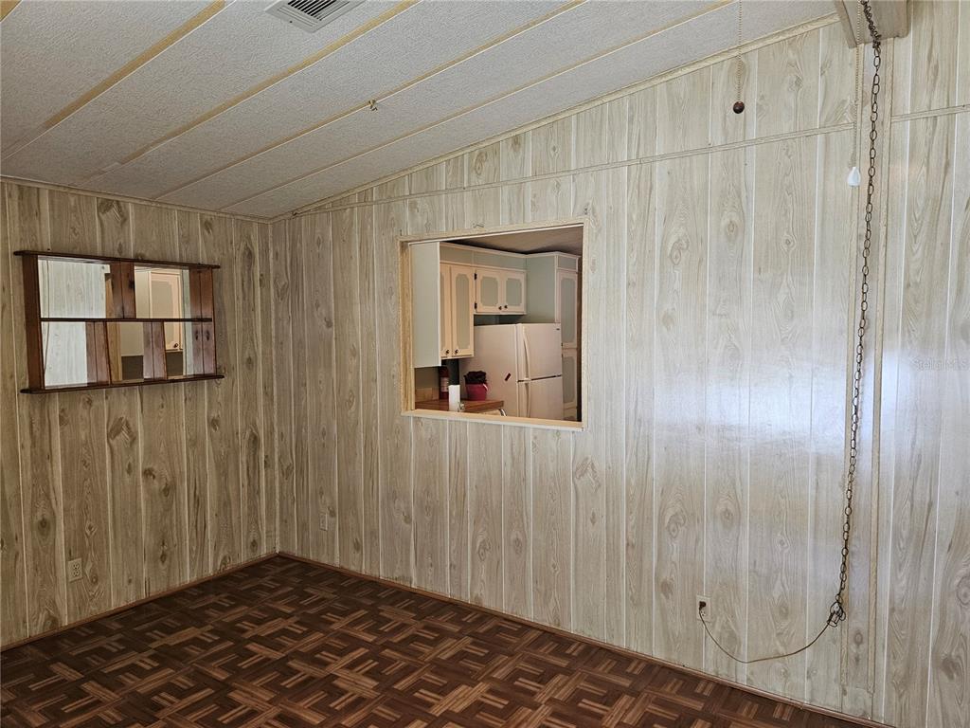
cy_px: 364
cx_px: 485
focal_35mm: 23
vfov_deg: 58.9
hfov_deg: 73.9
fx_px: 644
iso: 200
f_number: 1.7
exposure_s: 1/120
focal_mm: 6.3
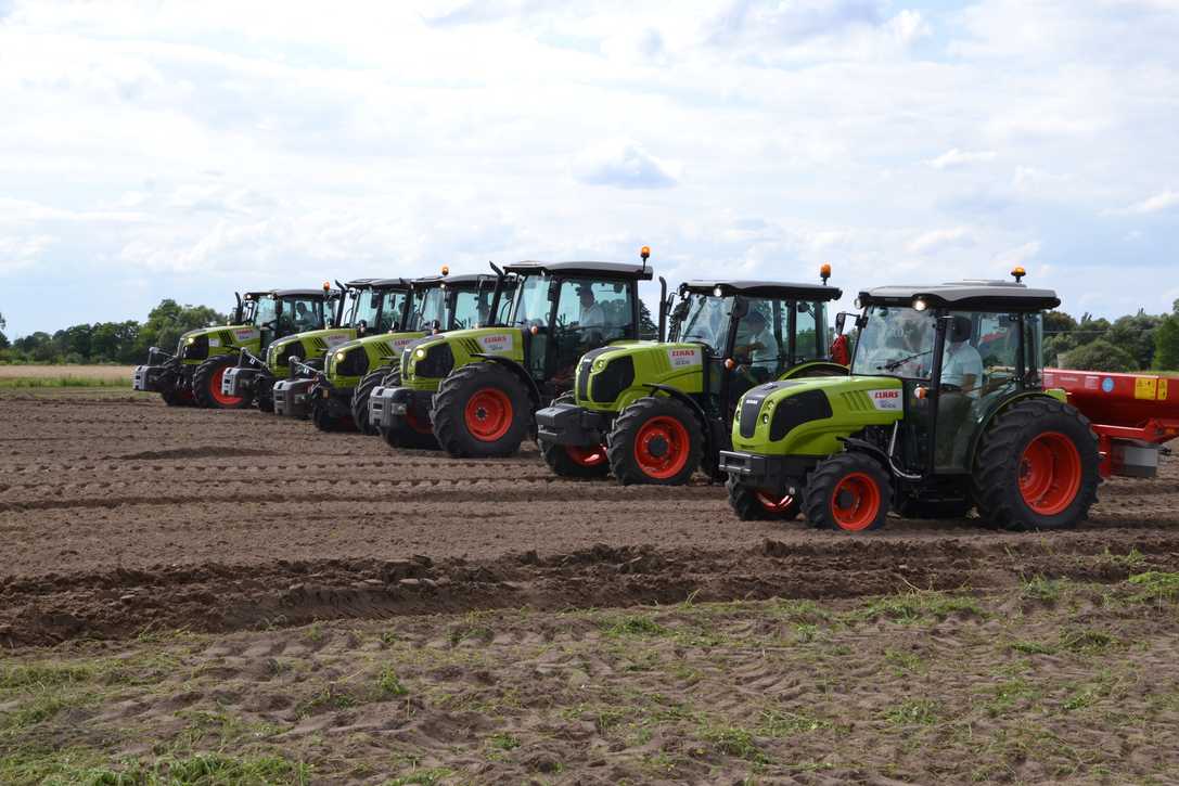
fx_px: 1867
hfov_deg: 35.0
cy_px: 393
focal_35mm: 57
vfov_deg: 23.8
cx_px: 590
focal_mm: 38
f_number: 14
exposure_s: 1/125
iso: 200
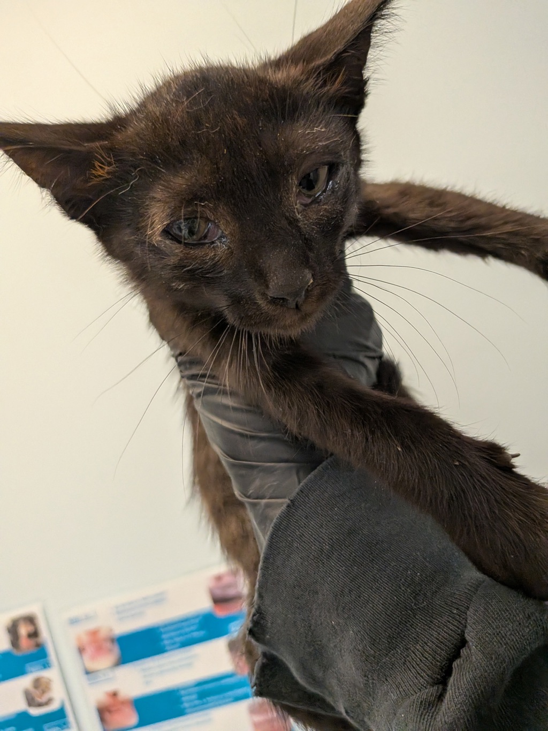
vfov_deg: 71.6
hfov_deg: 56.8
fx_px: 507
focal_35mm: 24
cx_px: 274
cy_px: 366
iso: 767
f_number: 1.7
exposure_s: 1/355
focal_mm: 4.53
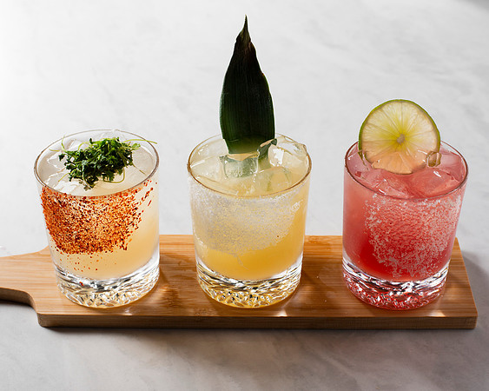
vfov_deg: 24.9
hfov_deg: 30.9
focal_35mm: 61
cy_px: 187
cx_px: 260
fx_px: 885
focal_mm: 50
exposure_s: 1/200
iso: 200
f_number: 9
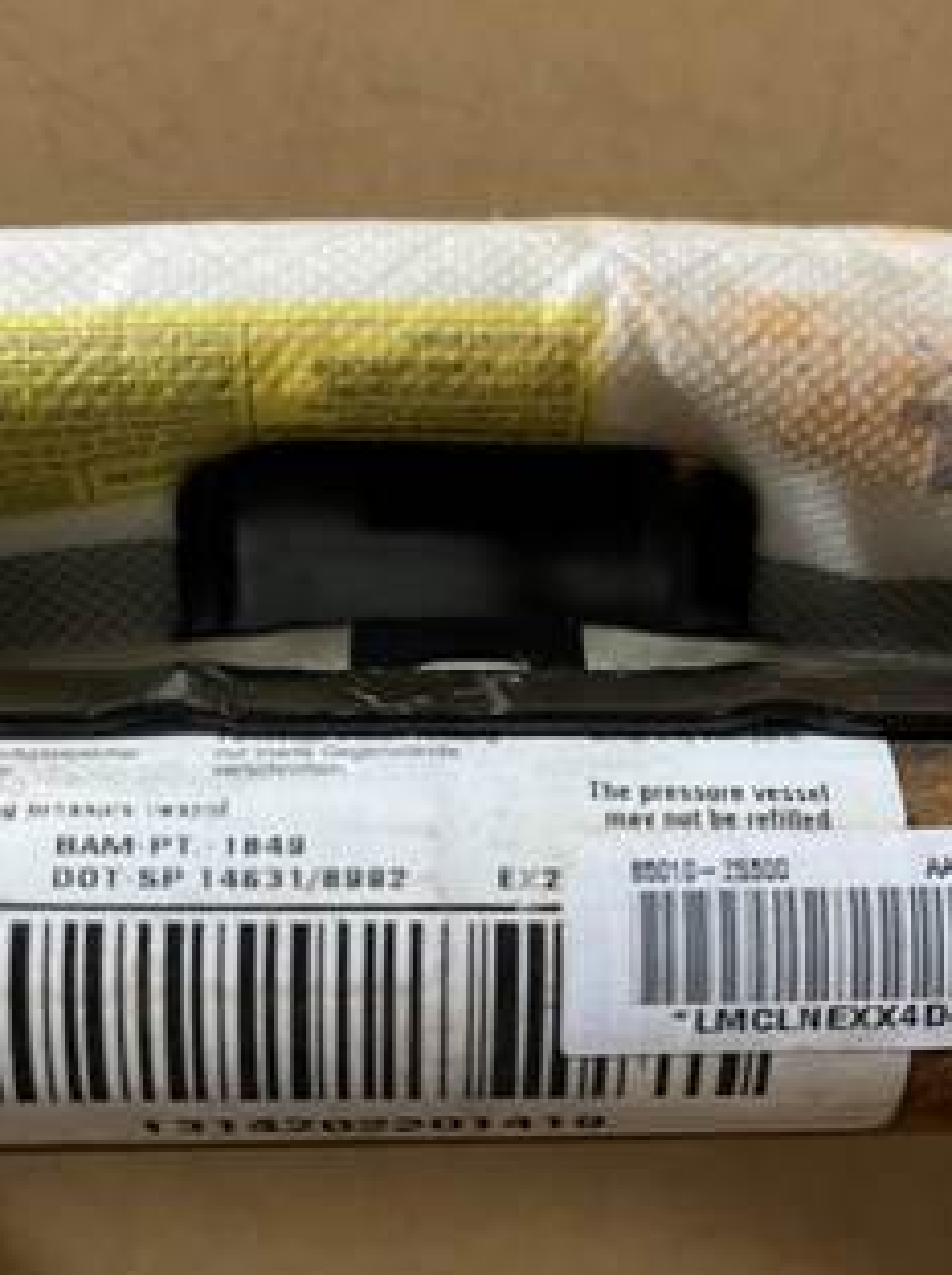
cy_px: 552
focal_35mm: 40
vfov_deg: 46.7
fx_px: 1471
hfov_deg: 35.8
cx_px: 533
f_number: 1.6
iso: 80
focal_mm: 5.1
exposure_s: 1/50
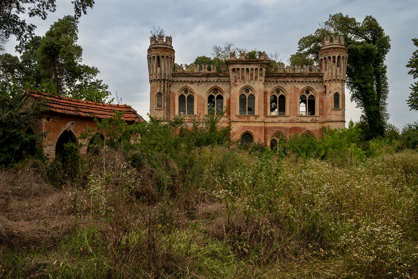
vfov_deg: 41.7
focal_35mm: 32
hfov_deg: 59.5
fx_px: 366
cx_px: 209
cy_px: 140
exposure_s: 1/80
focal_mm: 31.5
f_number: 10
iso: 100
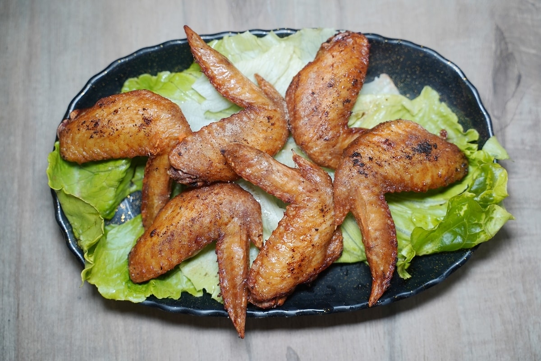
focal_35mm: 42
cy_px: 180
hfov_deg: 46.4
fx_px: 631
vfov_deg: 31.9
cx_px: 270
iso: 400
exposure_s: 1/60
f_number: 4
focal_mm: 42
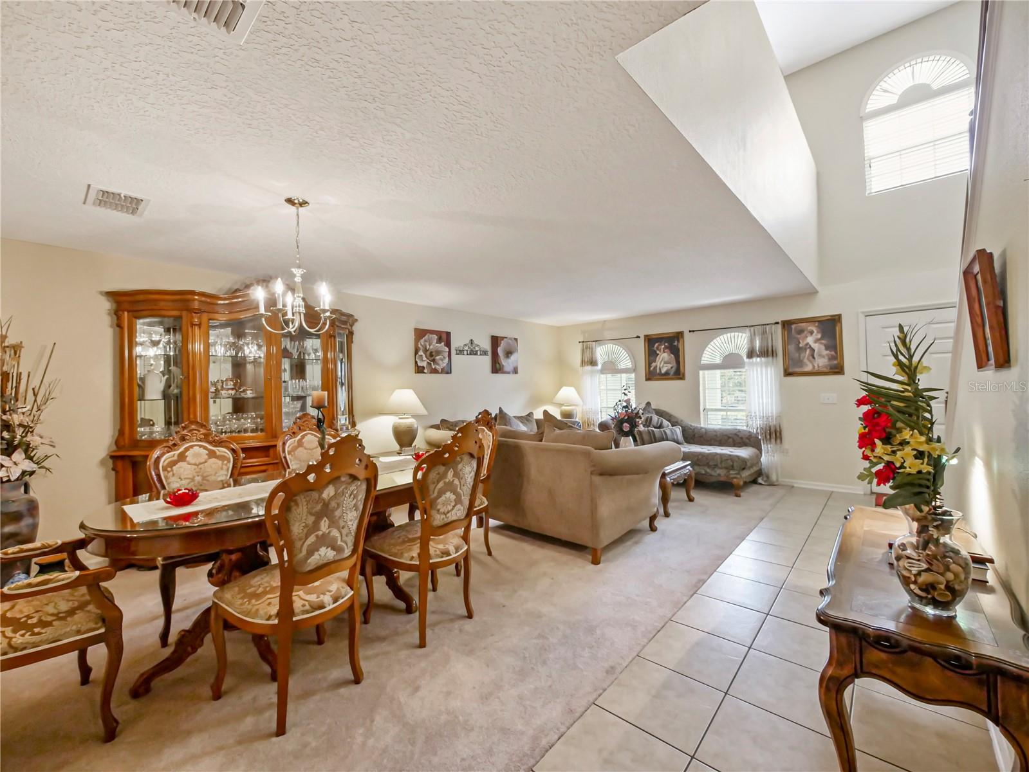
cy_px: 386
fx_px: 416
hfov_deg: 102.1
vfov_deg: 85.7
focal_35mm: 14
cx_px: 514
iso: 3200
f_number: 4
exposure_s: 1/50
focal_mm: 7
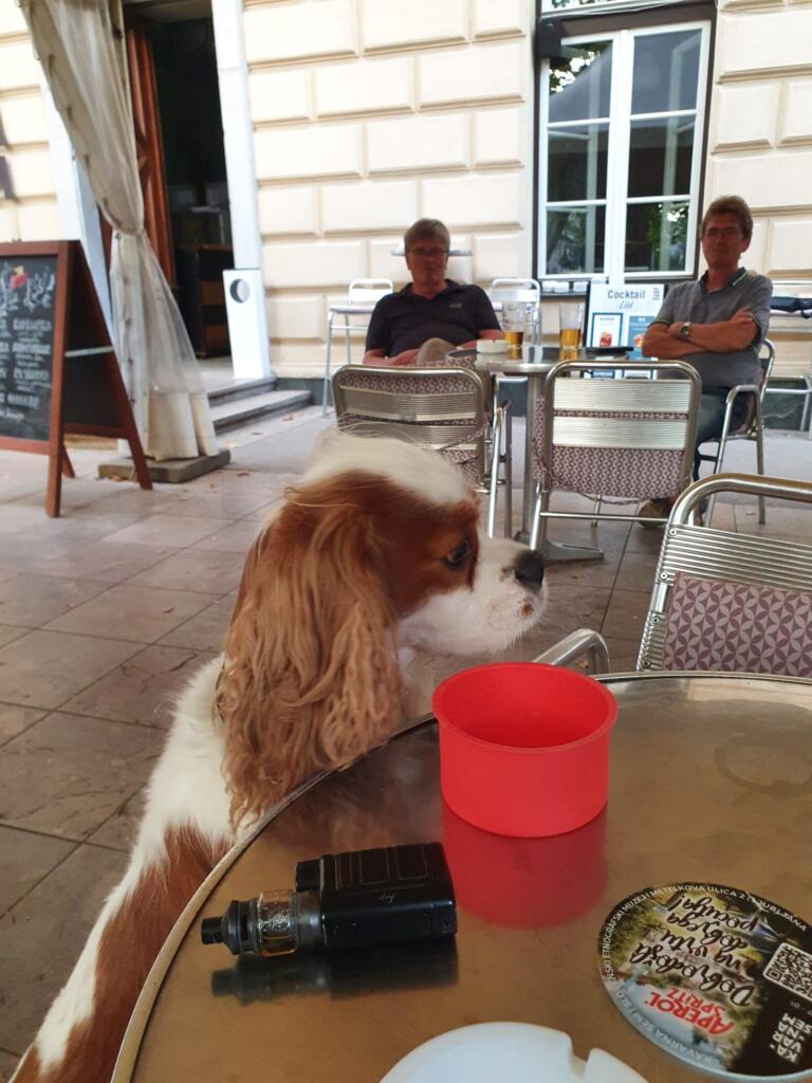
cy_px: 542
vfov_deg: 67.3
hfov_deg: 53.1
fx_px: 813
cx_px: 406
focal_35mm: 26
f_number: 2.4
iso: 250
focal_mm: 4.32
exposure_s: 1/100
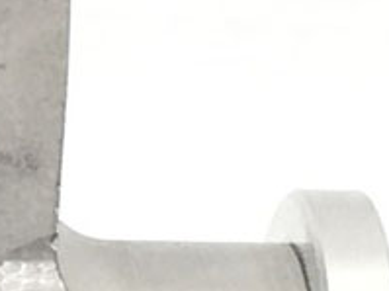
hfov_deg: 11.4
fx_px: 1640
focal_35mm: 146
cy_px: 338
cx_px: -518
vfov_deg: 10.0
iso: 32
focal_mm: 4.15
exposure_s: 1/50
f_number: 2.2
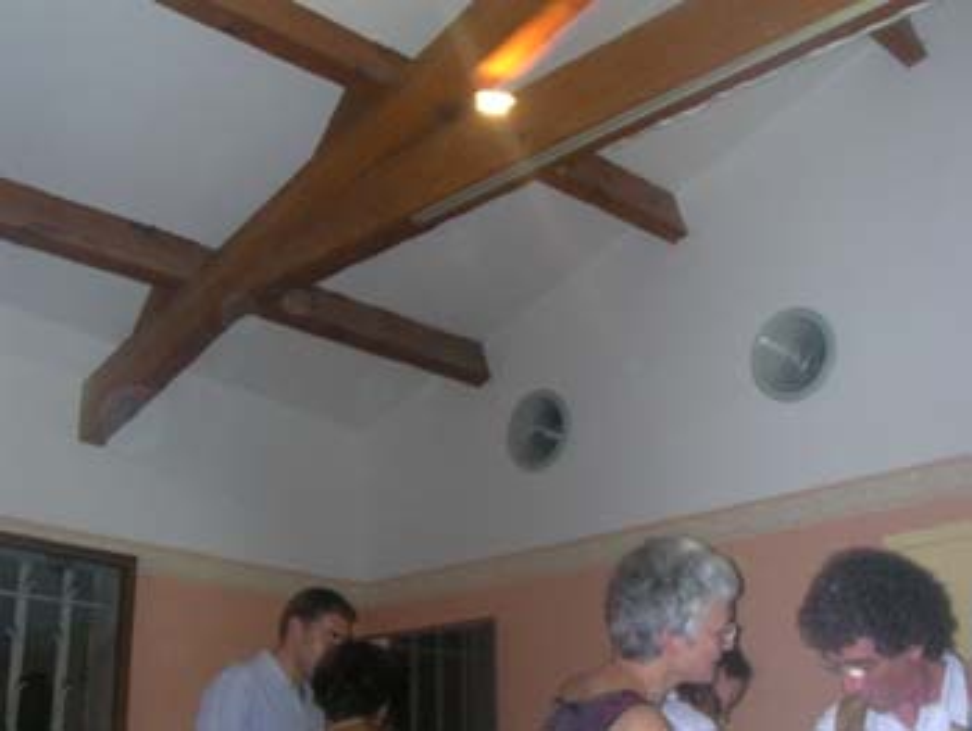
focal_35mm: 43
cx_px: 486
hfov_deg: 43.8
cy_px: 366
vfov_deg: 33.6
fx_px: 1208
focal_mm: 6.6
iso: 287
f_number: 2.9
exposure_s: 1/60
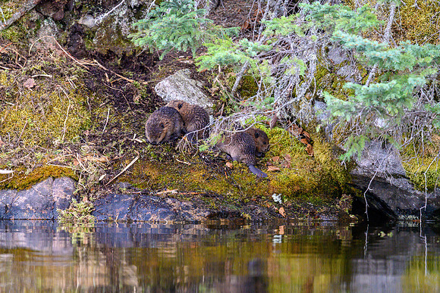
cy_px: 146
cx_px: 220
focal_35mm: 560
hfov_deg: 3.7
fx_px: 6846
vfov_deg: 2.5
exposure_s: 1/1250
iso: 10000
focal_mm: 560
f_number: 6.3
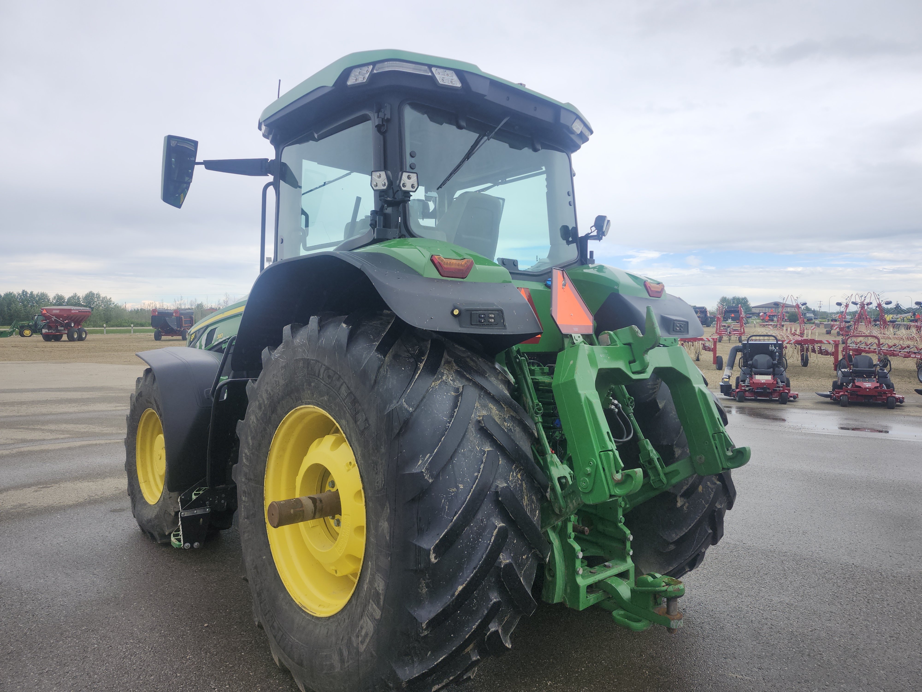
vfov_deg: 58.9
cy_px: 346
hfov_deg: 73.9
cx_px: 461
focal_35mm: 23
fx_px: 613
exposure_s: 1/845
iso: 25
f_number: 1.8
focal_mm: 5.54
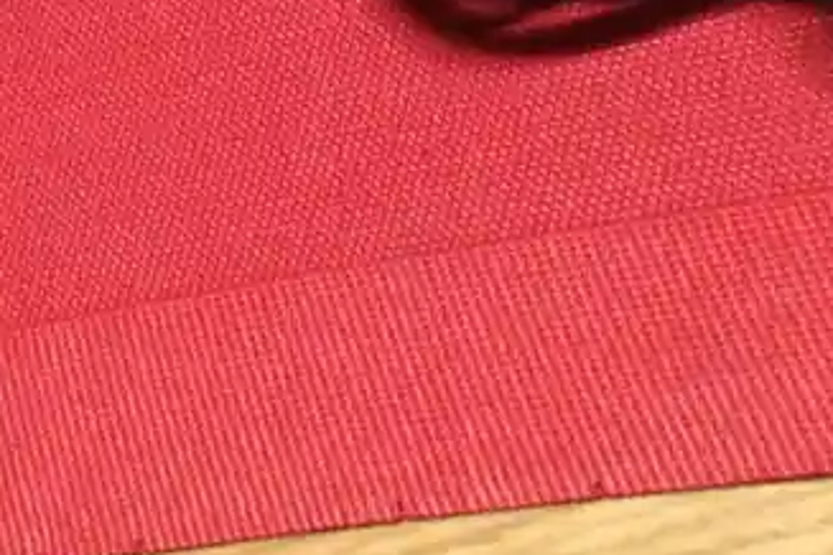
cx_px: 357
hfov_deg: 18.4
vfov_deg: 12.0
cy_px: -127
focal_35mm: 111
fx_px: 2568
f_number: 2.4
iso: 250
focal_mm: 4.28
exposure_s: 1/15
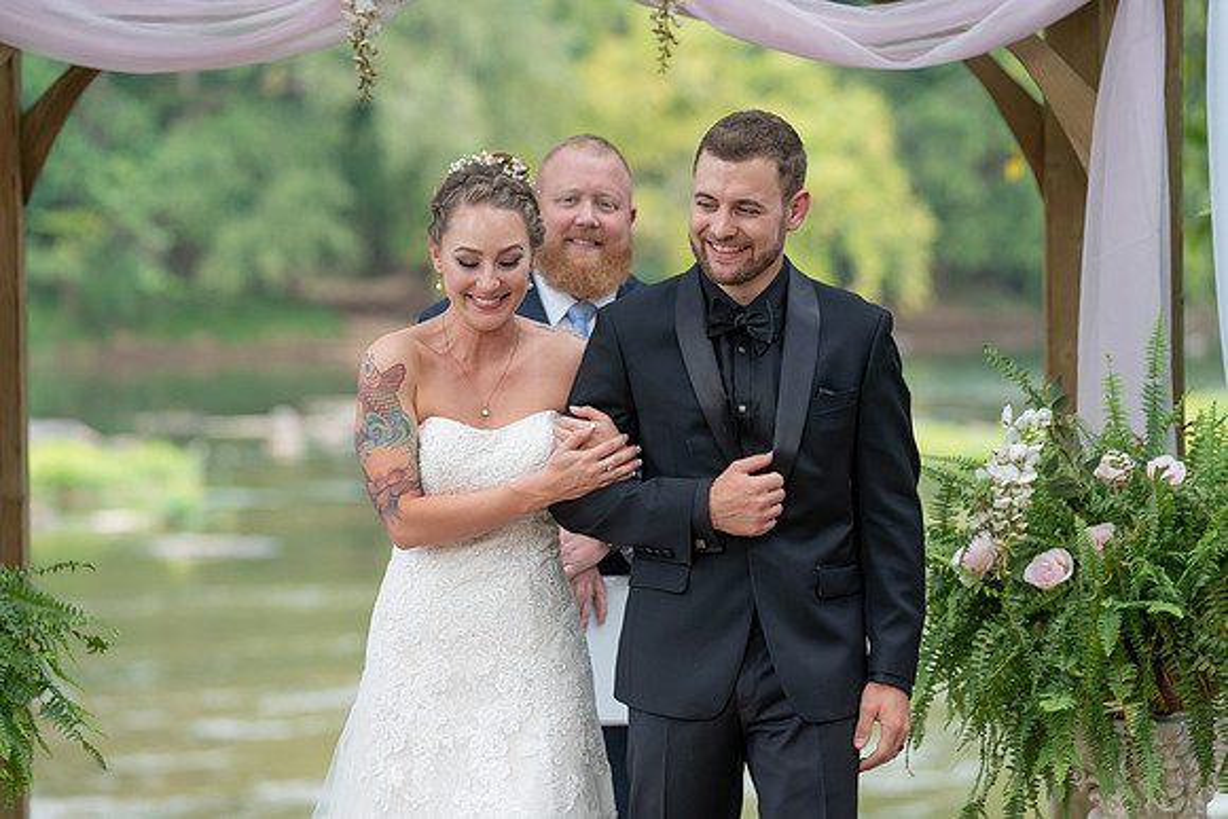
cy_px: 378
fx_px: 5904
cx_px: 562
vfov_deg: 7.9
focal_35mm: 173
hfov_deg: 11.9
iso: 320
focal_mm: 159
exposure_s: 1/200
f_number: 4
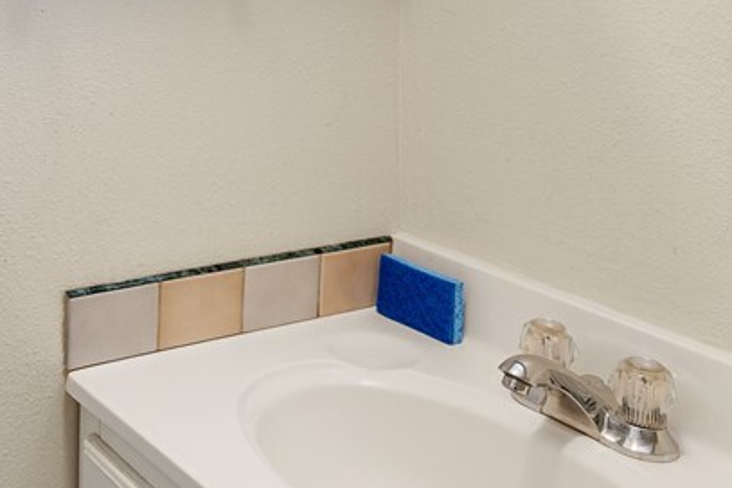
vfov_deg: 24.8
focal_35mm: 50
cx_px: 53
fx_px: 1016
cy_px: -69
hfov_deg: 36.7
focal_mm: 12
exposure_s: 1/5
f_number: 5.6
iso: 100
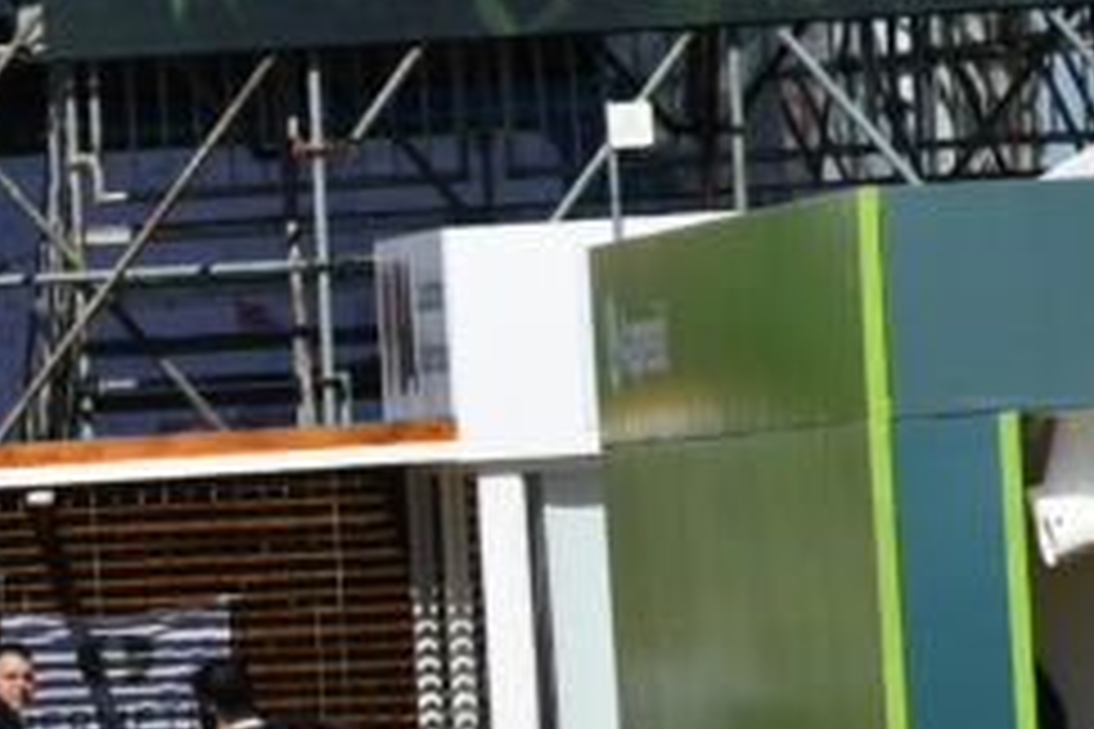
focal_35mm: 506
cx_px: -864
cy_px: 925
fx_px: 15376
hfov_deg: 4.0
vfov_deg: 2.7
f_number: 13
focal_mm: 120
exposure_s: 1/640
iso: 250
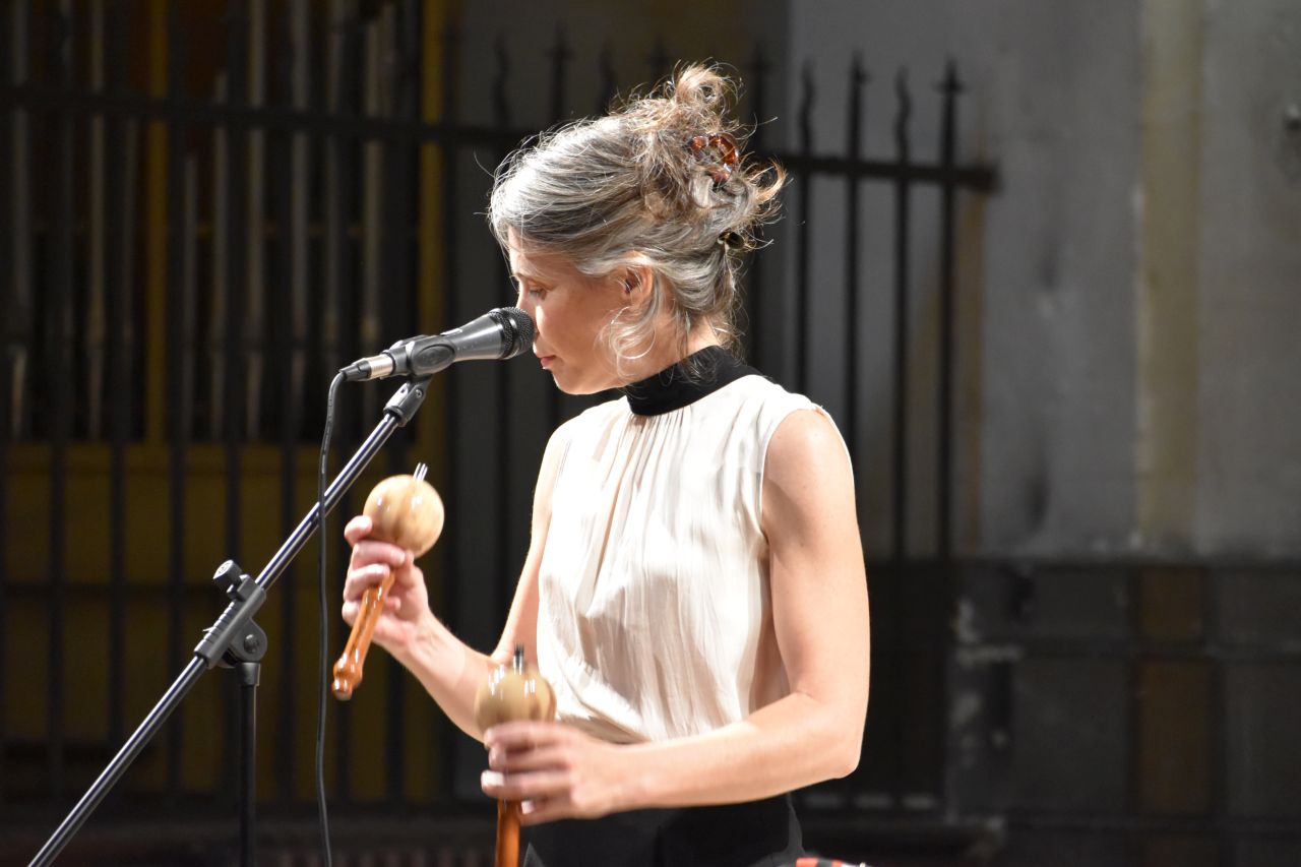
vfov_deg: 6.3
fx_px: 7859
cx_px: 650
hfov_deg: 9.5
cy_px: 434
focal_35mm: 218
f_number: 4.8
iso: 4000
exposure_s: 1/125
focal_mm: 145
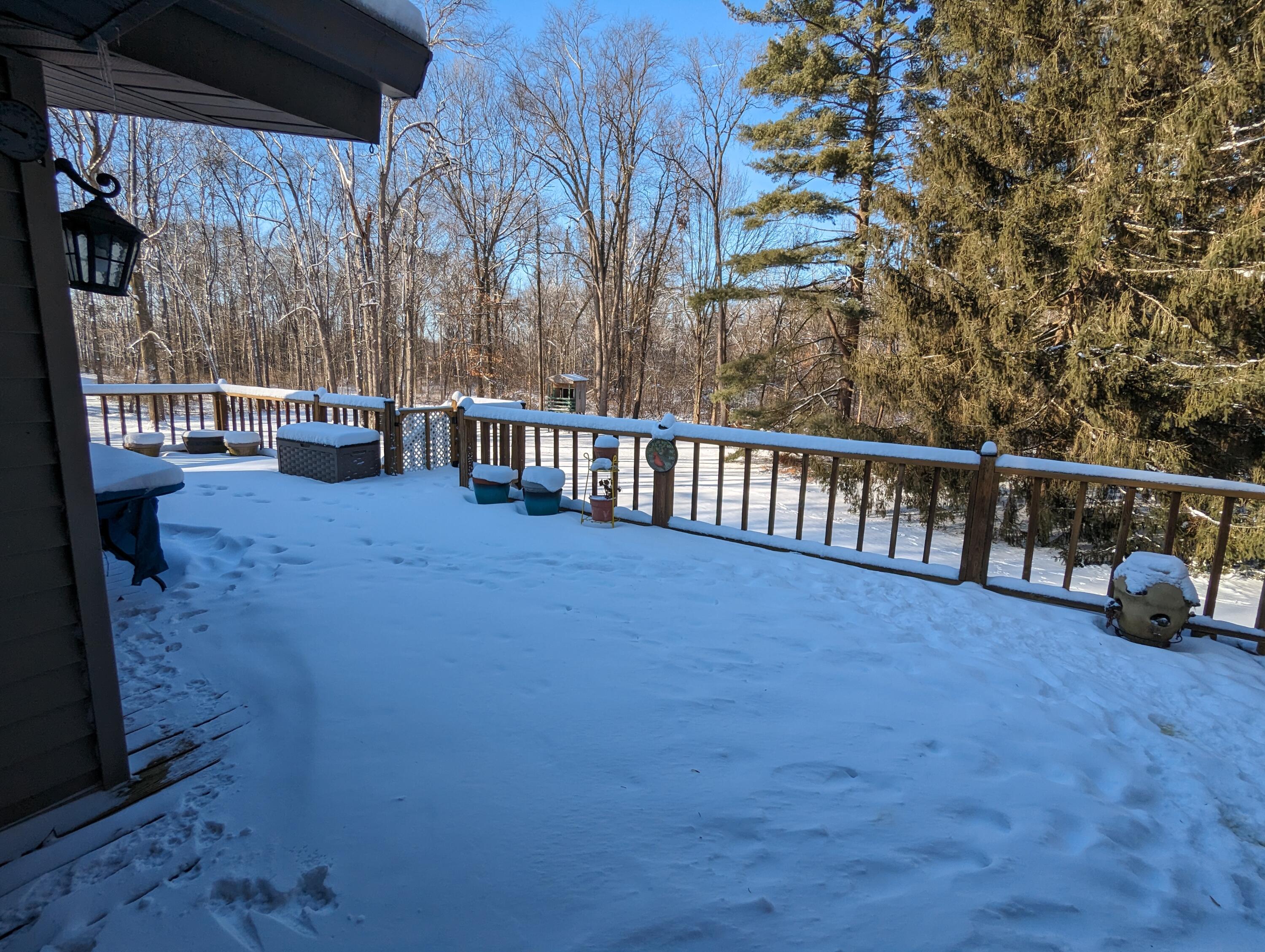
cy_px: 476
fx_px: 585
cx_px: 632
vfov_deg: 78.2
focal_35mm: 16
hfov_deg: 94.4
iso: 45
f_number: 2.2
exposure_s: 1/735
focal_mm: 2.35
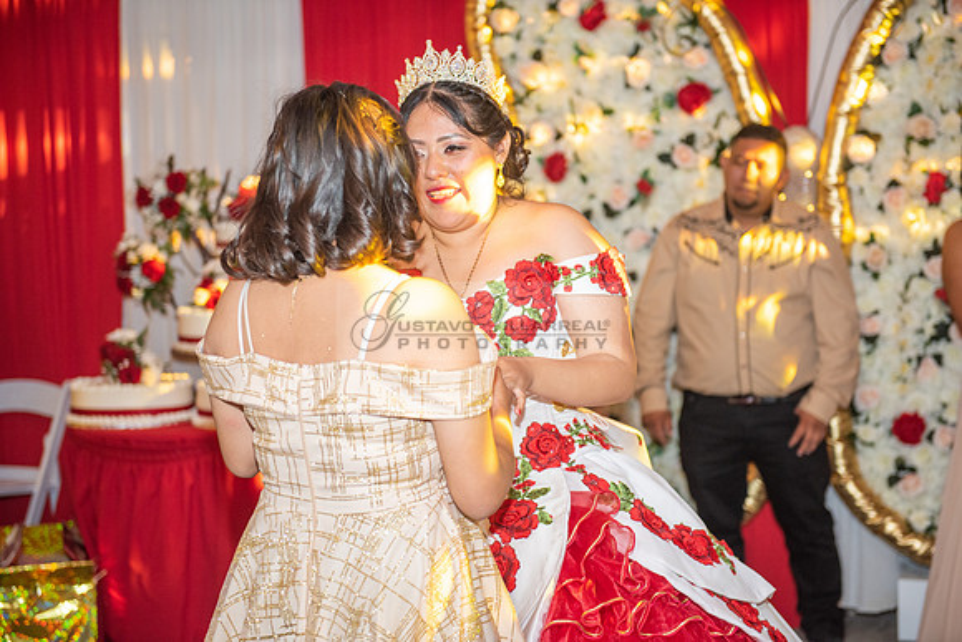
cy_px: 321
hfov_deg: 32.4
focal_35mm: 62
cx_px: 481
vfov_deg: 21.9
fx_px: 1657
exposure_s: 1/160
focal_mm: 62
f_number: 3.2
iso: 800
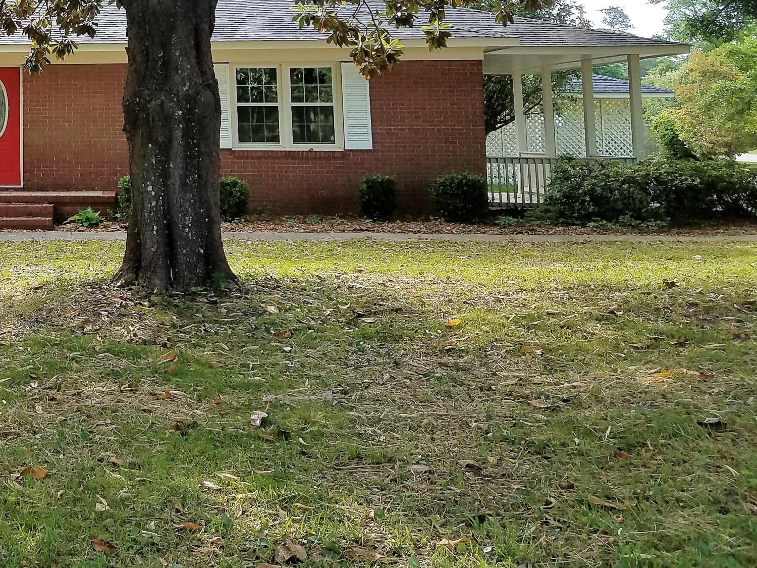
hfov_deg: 33.8
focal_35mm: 52
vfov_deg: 26.7
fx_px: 1137
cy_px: 18
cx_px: 7
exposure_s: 1/430
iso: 40
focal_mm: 4.2
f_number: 1.7
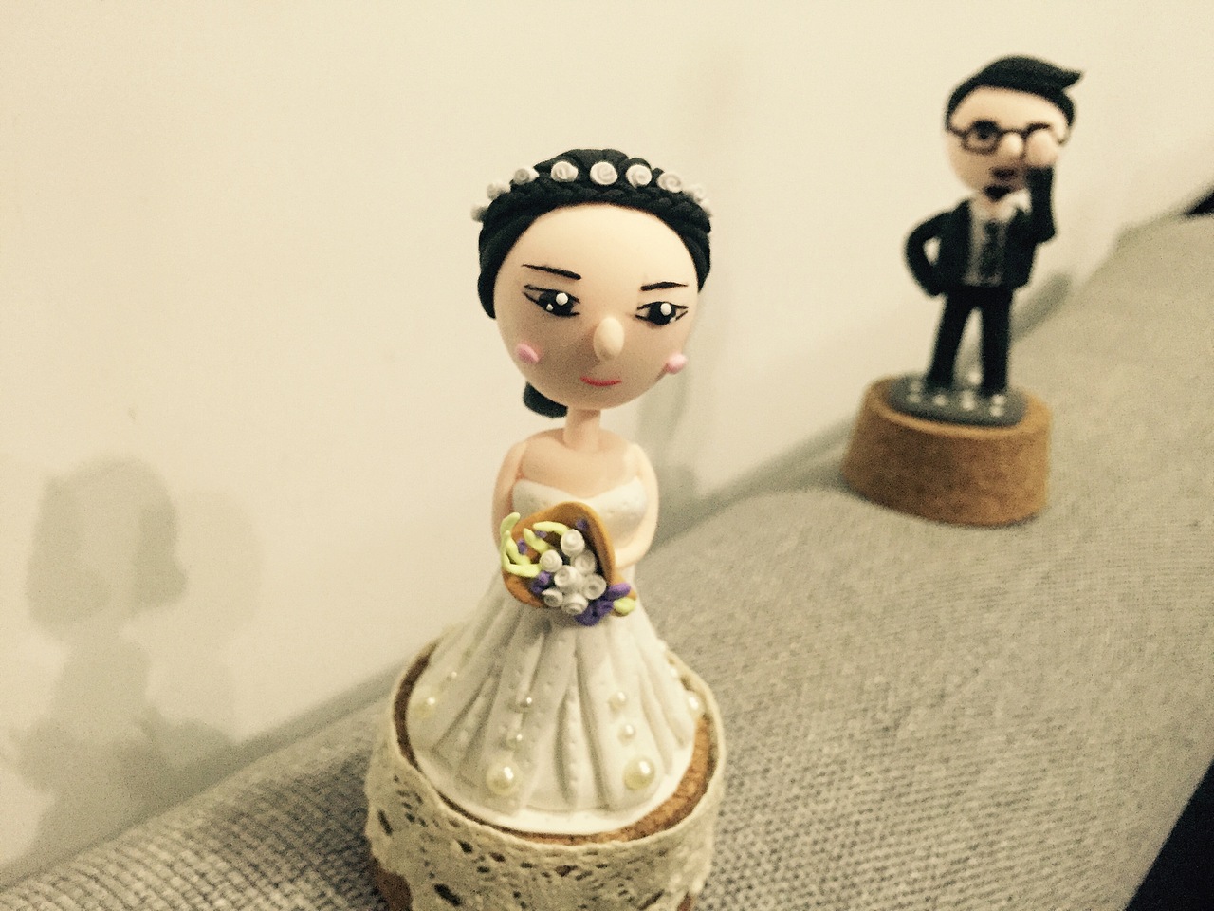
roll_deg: -2.8
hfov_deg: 61.7
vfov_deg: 48.2
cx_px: 607
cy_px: 456
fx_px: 1017
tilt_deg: -27.4
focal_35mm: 29
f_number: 2.2
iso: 250
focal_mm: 4.15
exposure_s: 1/20
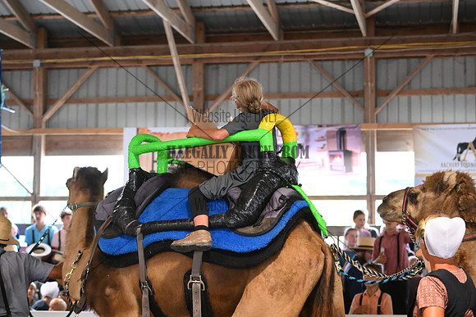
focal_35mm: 70
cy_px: 158
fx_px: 926
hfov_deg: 28.8
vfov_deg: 19.5
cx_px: 238
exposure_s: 1/487
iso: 6400
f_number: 4
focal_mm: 70
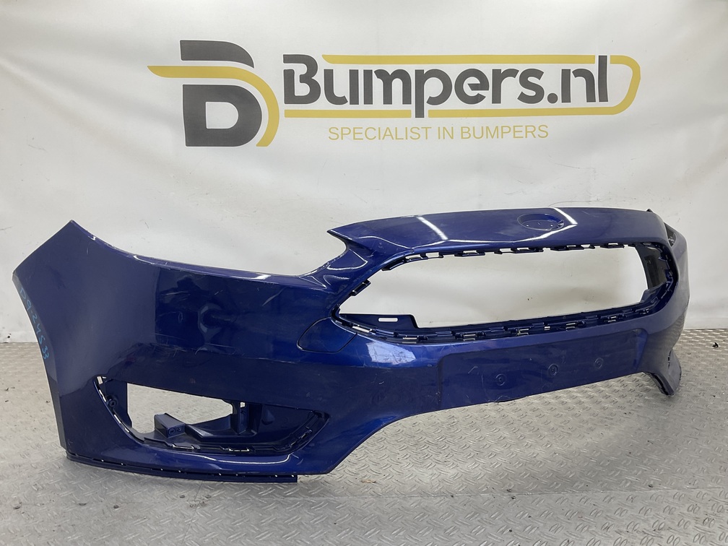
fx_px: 610
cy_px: 273
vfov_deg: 48.2
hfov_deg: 61.7
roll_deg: +0.1
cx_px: 364
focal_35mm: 29
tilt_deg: -7.2
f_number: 1.8
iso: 20
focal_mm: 3
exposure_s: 1/120
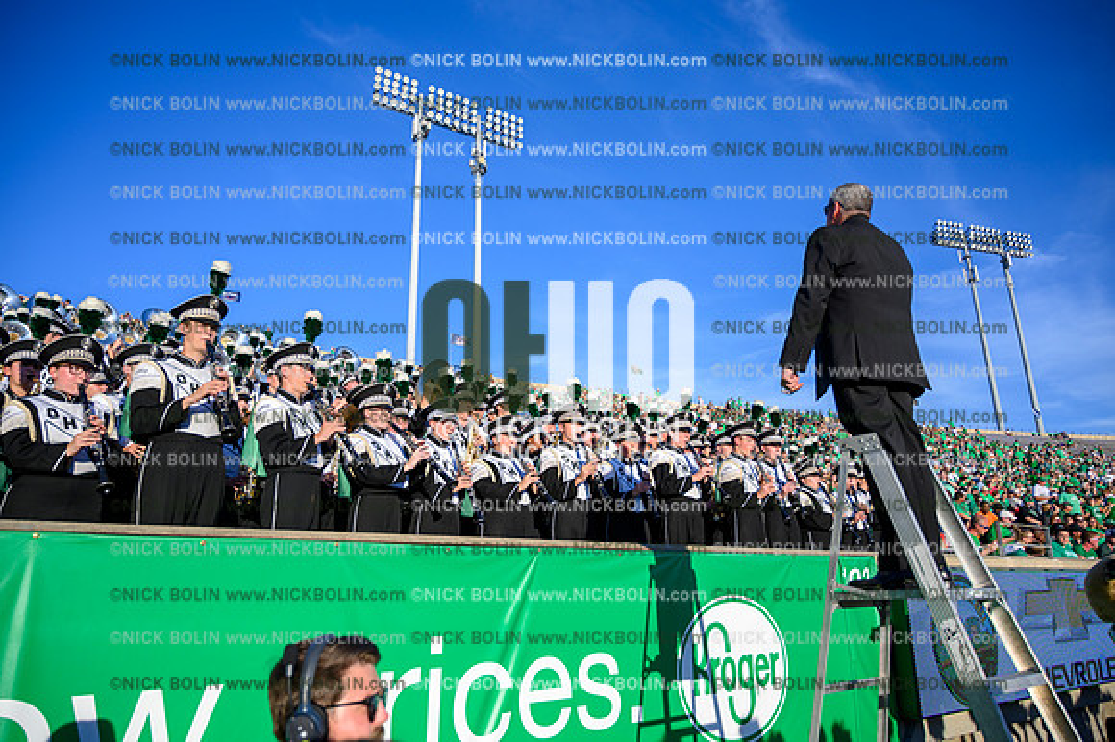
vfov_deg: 53.1
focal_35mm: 24
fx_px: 743
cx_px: 558
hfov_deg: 73.8
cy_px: 371
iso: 125
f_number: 4
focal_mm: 24
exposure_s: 1/1000
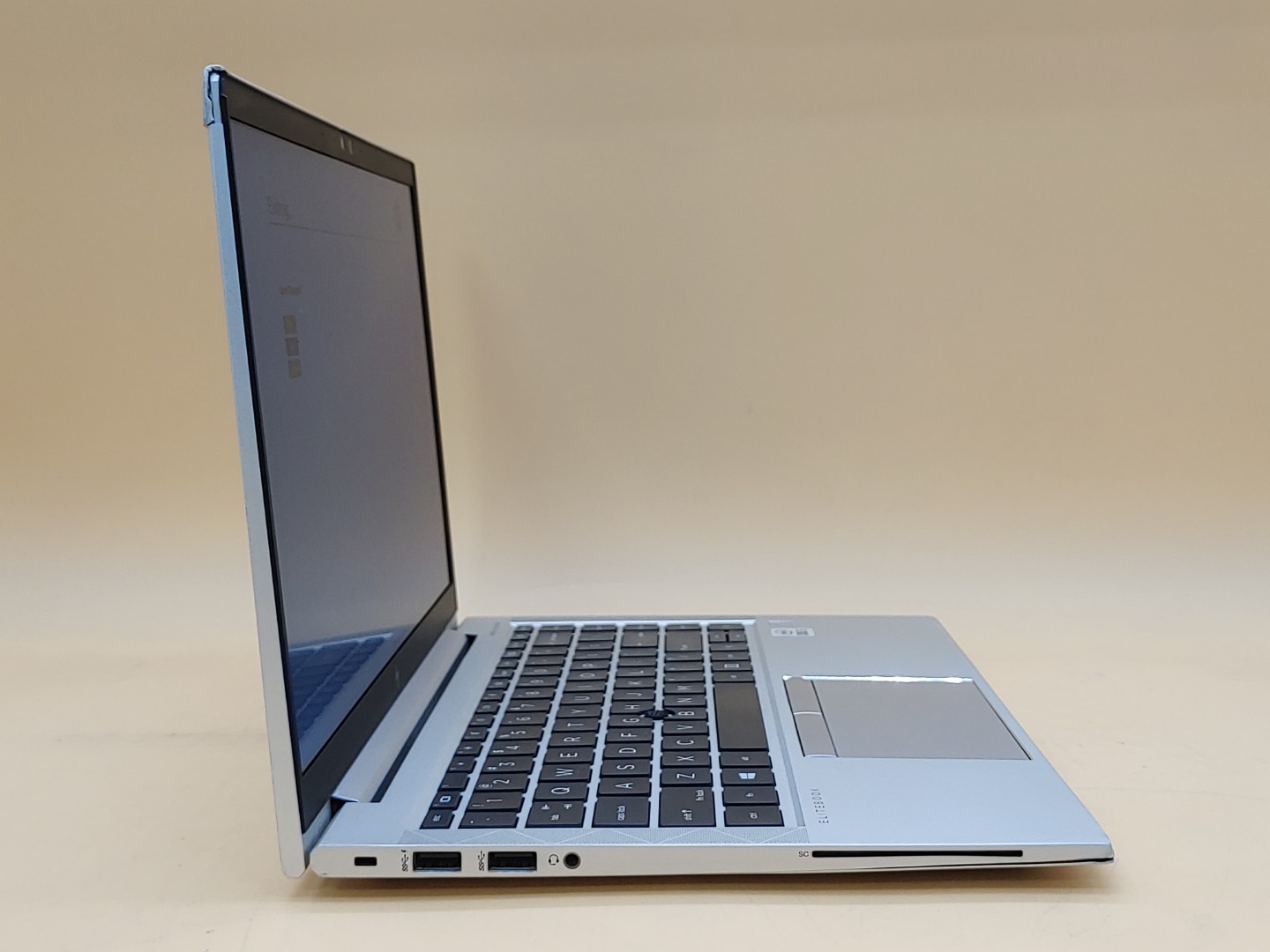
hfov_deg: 42.9
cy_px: 476
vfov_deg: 32.9
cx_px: 635
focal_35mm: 44
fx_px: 1614
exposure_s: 1/109
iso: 50
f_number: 1.8
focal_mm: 4.36
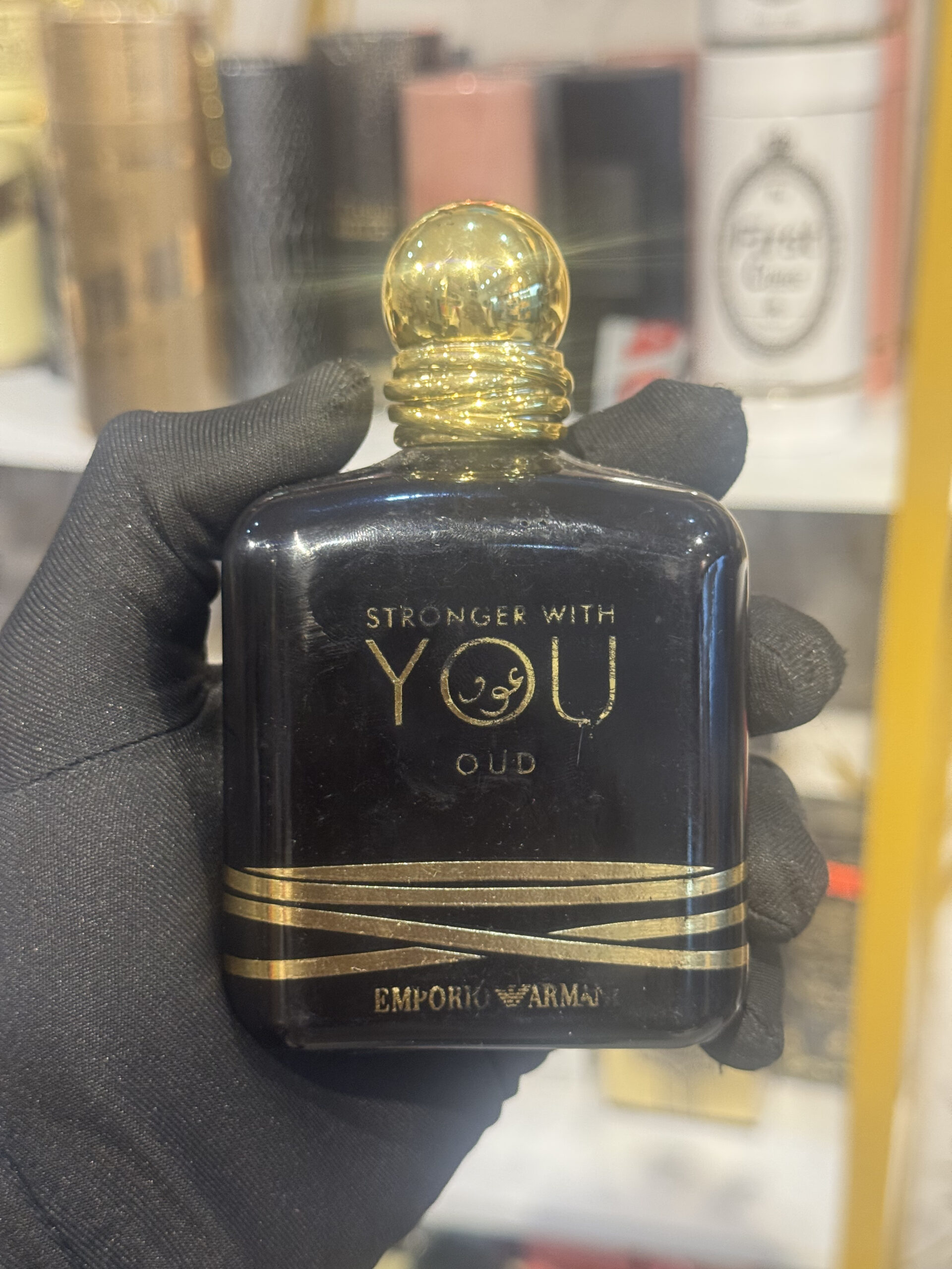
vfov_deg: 39.7
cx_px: 476
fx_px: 1760
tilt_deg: -19.7
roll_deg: +0.6
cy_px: 634
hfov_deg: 30.3
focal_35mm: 48
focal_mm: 6.76
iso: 250
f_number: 1.78
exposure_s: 1/50
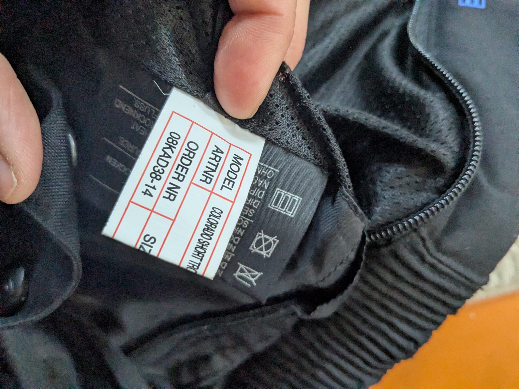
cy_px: 194
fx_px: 405
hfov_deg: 65.3
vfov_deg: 51.4
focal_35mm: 27
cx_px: 260
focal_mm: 4.38
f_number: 1.73
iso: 748
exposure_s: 1/99.9
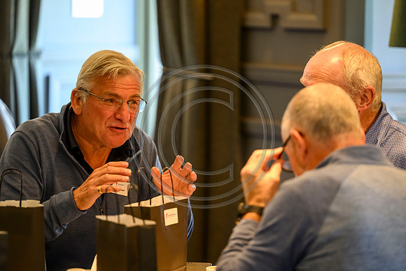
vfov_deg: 8.3
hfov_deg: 12.4
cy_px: 136
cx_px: 203
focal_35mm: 165
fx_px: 1861
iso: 5000
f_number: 2.8
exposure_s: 1/320
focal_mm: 165
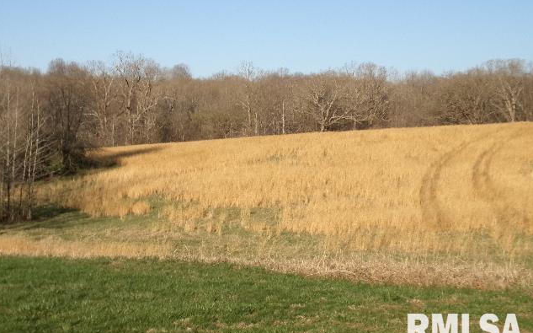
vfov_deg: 17.6
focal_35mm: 74
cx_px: 266
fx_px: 1074
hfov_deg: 27.9
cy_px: 154
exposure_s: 1/70
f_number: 13.99
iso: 100
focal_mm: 12.3
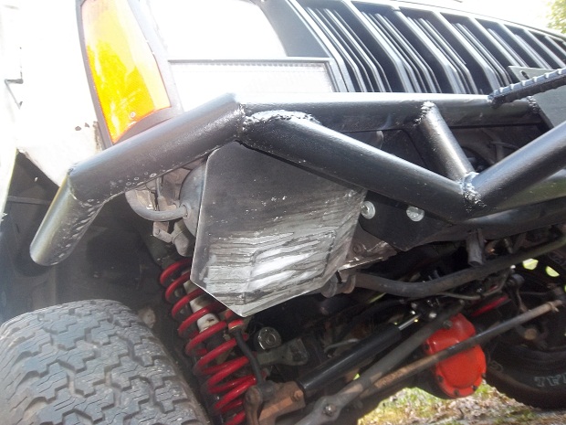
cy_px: 212
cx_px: 283
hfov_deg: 63.4
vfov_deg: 49.7
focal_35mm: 28
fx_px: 458
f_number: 3.5
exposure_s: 1/30
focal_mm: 5.05
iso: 160
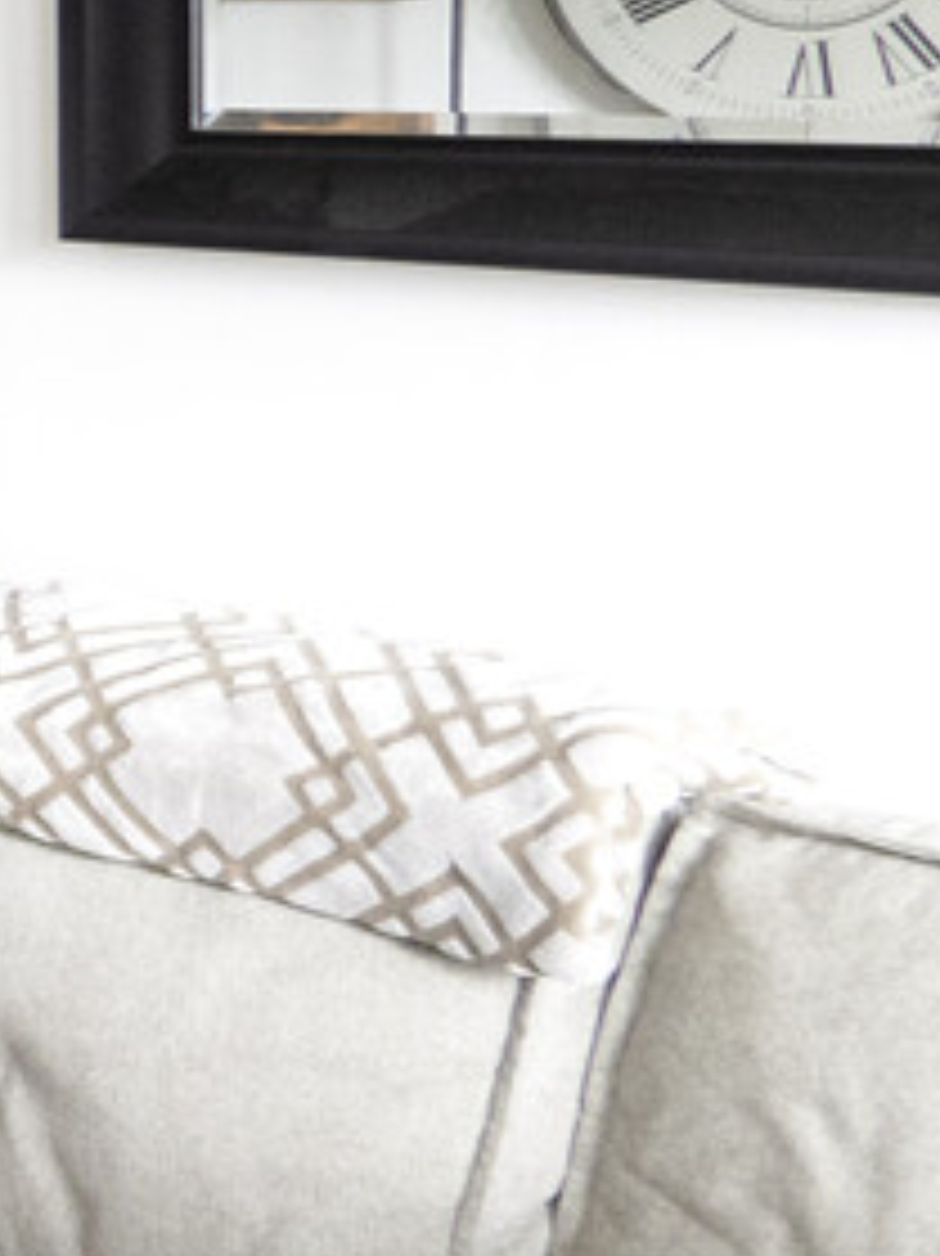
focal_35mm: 67
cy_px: 77
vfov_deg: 27.7
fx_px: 2428
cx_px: -1860
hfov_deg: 11.6
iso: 400
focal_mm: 7
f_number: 4
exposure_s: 1/3
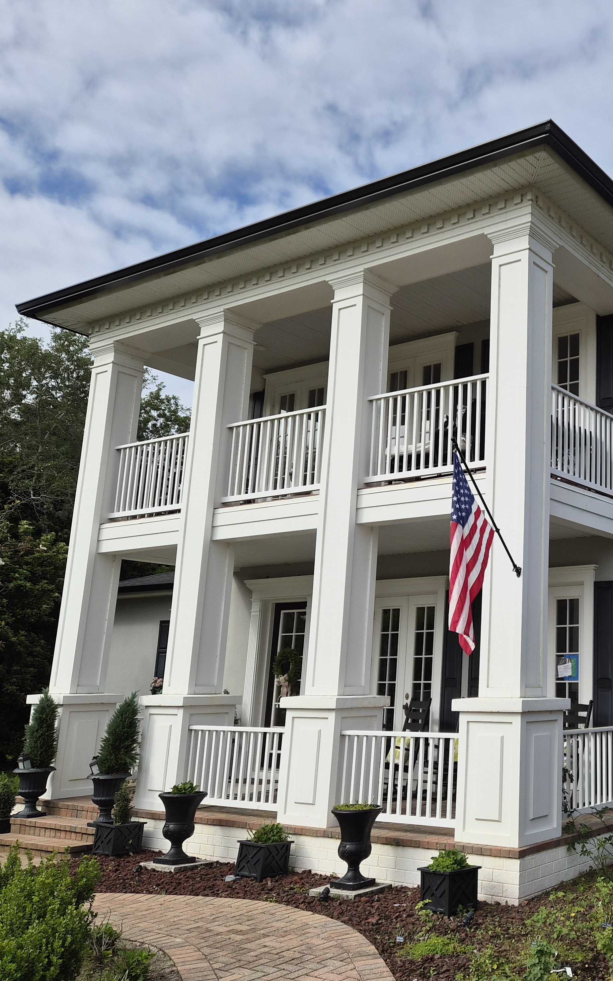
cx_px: 600
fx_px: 882
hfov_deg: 35.1
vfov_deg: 58.1
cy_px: 494
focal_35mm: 33
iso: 80
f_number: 1.8
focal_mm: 5.4
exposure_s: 1/5888
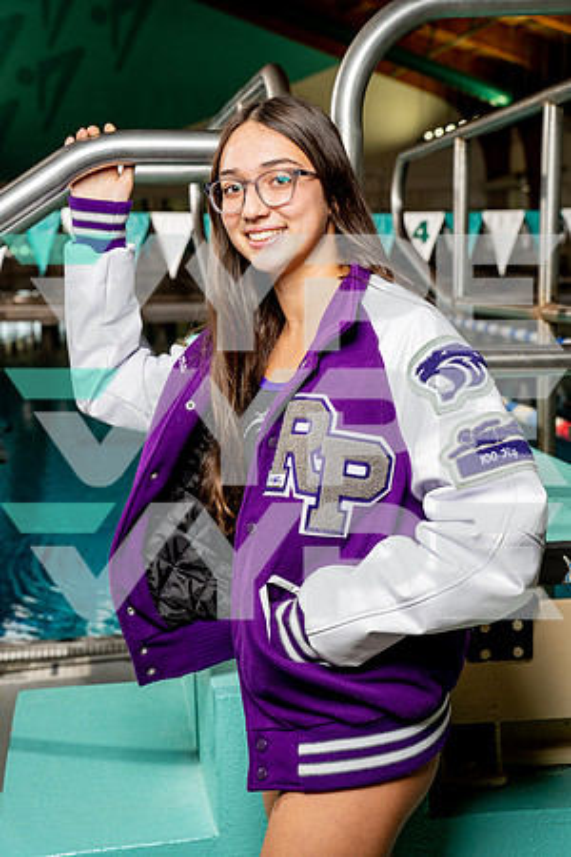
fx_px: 1356
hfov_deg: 23.8
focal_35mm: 57
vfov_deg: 35.1
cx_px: 286
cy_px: 428
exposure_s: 1/250
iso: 640
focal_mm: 57
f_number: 6.3
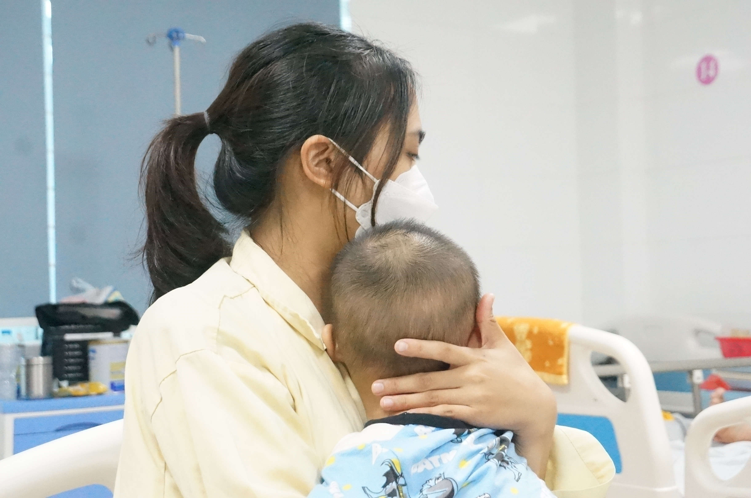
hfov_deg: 31.9
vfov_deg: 21.5
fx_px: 1312
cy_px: 249
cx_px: 376
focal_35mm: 63
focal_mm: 42
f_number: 7.1
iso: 12800
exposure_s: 1/160
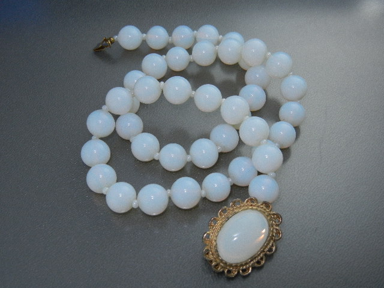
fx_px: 499
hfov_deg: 42.1
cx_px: 192
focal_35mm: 45
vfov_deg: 32.2
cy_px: 144
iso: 452
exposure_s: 1/30
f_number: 7.6
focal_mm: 8.1
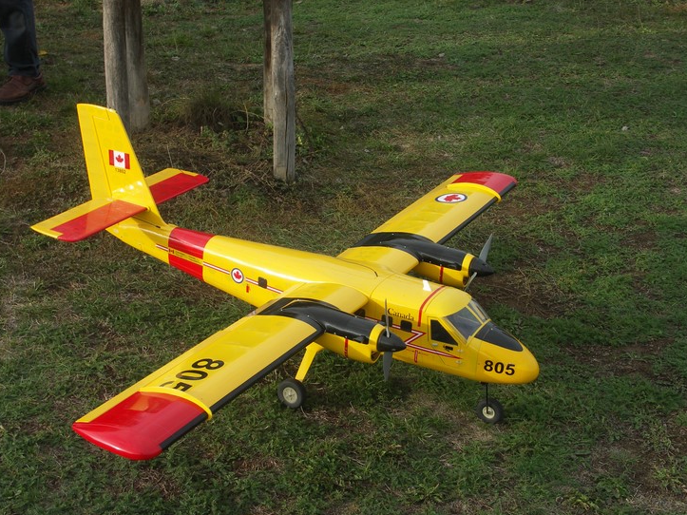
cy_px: 270
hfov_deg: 36.8
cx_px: 332
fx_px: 1032
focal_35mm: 52
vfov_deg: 28.0
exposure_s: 1/125
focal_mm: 12.2
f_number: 4.5
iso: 50
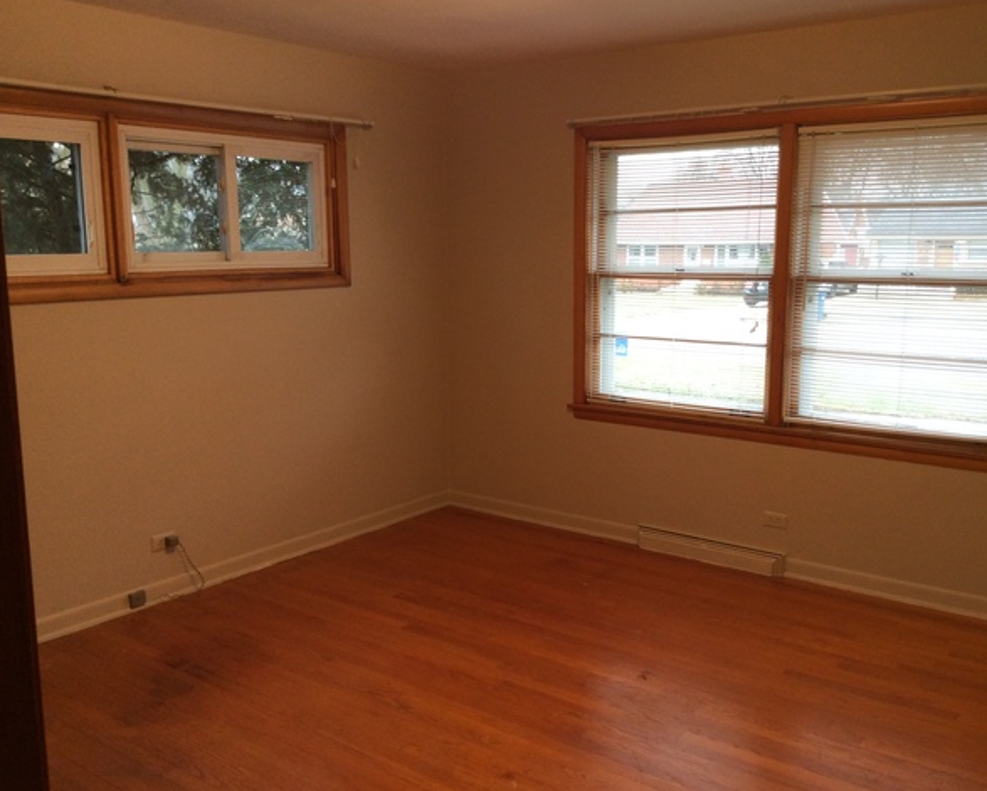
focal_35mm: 34
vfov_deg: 43.4
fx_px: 994
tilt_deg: -9.8
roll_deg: +1.0
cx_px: 509
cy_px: 399
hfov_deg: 52.8
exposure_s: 1/24
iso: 64
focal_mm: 3.3
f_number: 2.4
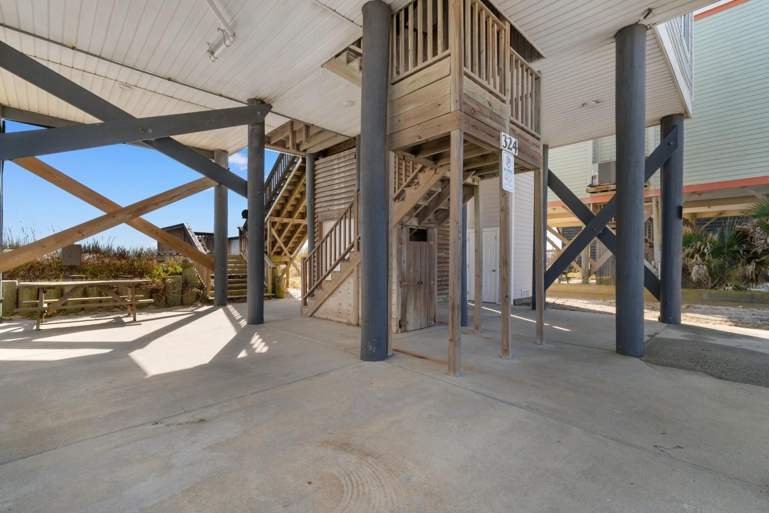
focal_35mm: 15
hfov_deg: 100.4
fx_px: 320
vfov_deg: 77.3
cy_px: 256
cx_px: 384
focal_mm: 10
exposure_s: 1/200
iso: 100
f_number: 7.1
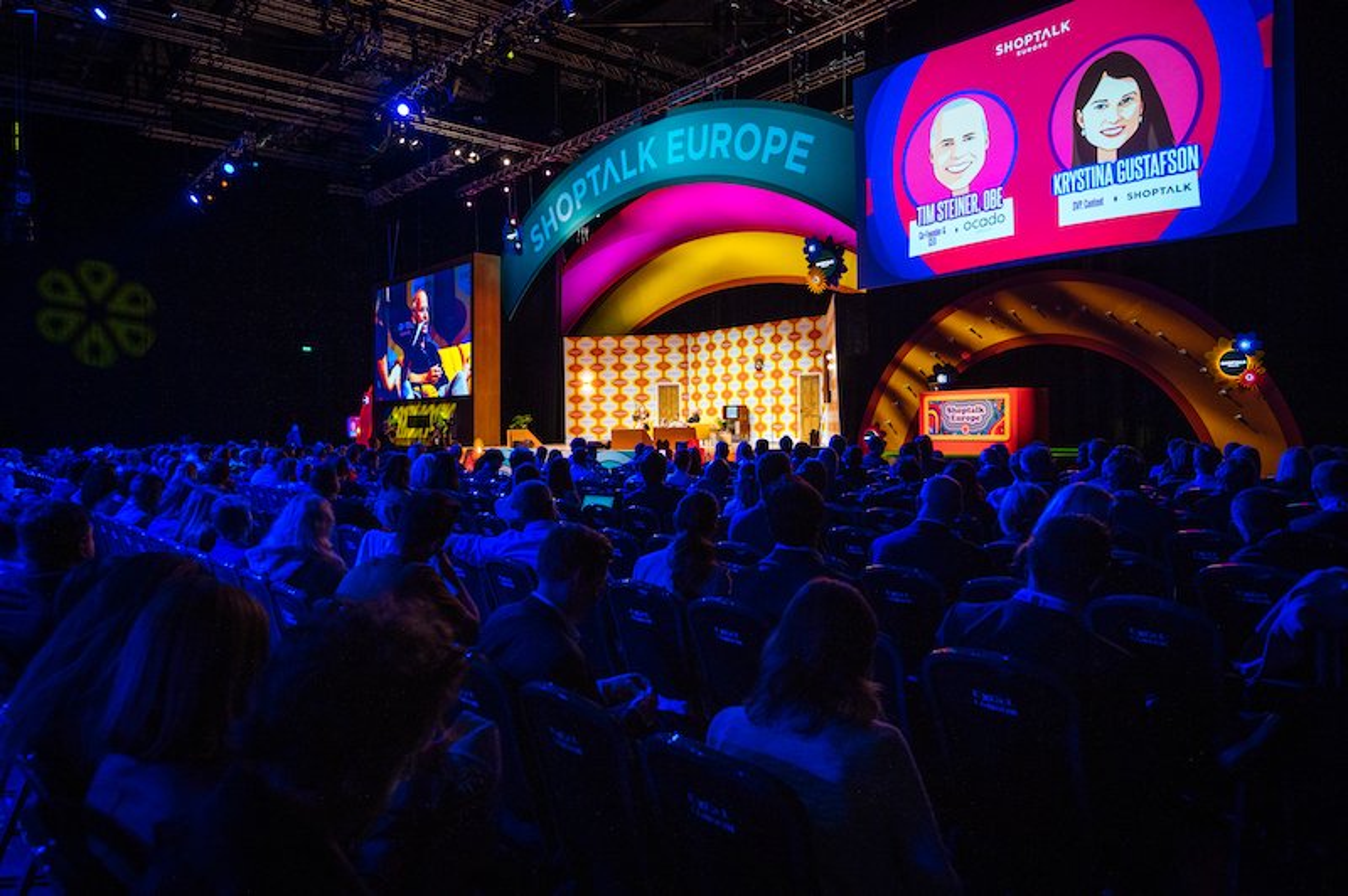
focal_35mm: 24
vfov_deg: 53.1
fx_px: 898
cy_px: 448
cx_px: 674
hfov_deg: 73.8
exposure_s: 1/200
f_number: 4.5
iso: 2500
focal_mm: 24
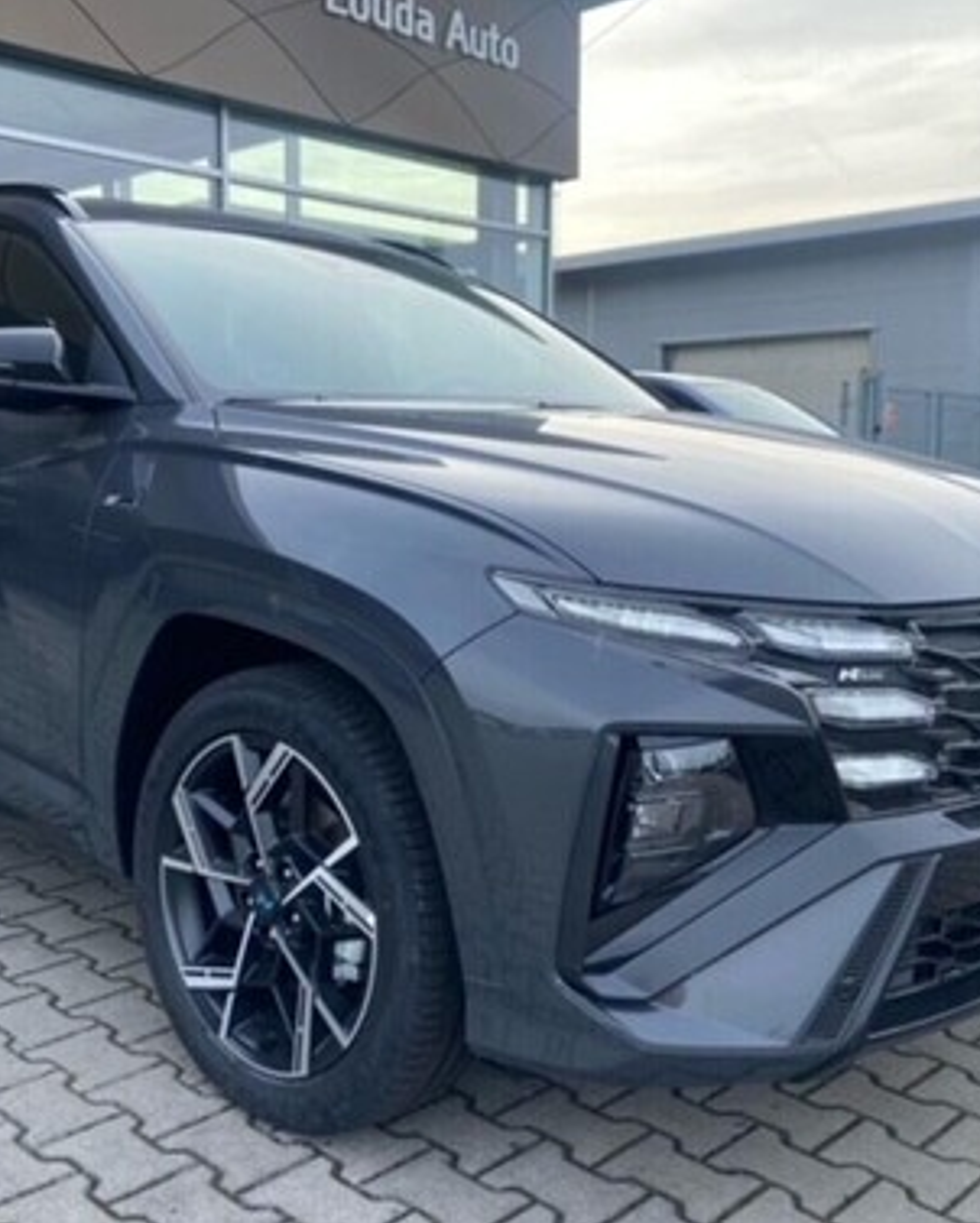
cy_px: 563
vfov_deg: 49.0
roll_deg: -0.6
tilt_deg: -4.2
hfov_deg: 40.1
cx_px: 441
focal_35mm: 37
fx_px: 1340
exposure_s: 1/957
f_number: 1.8
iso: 32
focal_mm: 4.25
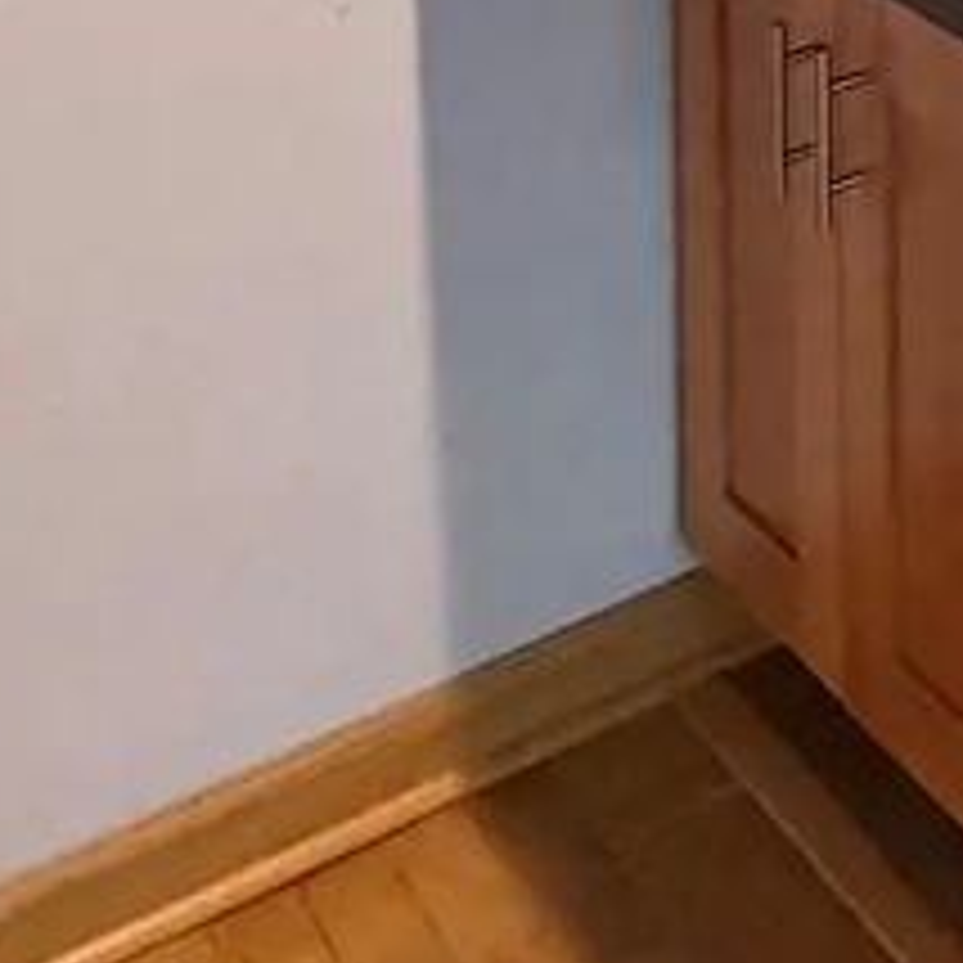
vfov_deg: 16.8
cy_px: -934
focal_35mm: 79
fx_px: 2486
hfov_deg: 16.7
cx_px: 1899
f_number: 2.2
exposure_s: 1/60
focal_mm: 2.22
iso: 500
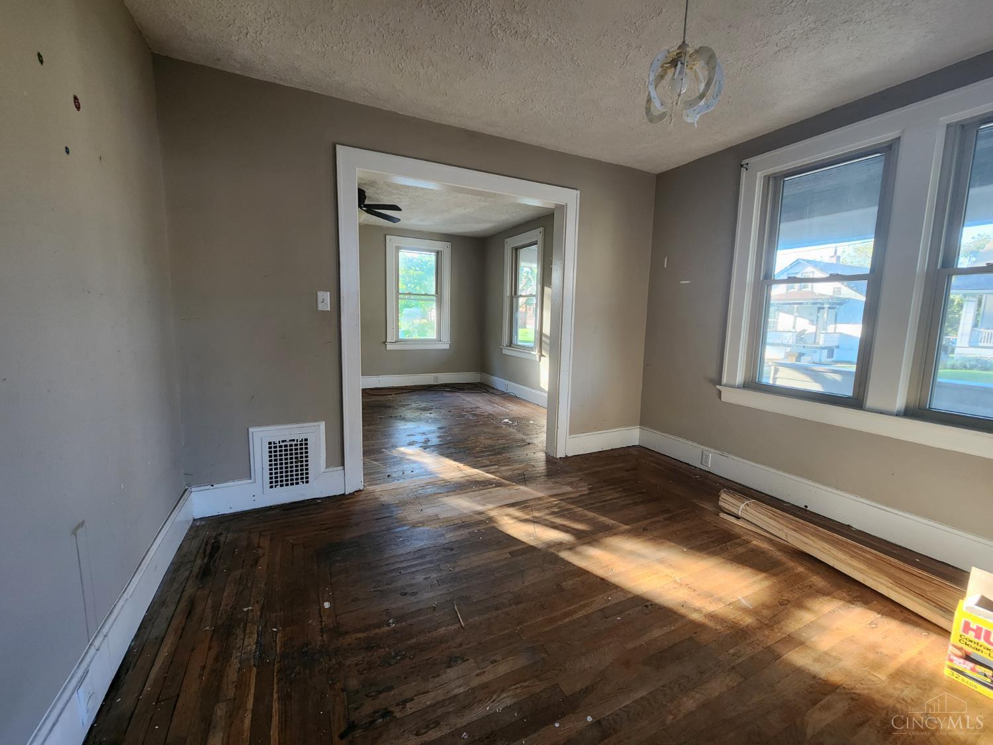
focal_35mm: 13
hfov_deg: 106.2
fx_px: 373
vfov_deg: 89.9
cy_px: 372
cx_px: 496
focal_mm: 2.2
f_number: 2.2
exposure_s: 1/60
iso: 250
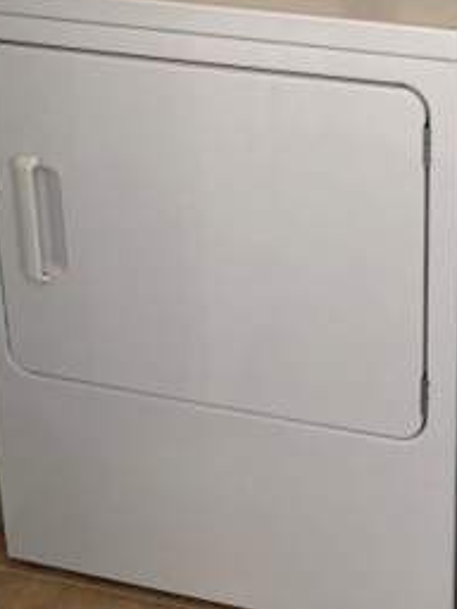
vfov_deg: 27.6
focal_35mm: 65
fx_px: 1144
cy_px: -38
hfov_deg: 21.5
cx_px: 500
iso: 125
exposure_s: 1/60
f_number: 1.8
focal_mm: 4.25
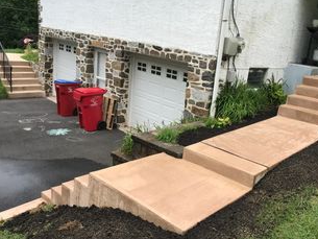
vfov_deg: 41.8
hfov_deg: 53.5
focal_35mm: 34
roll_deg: -6.7
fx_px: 312
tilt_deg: -12.0
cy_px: 116
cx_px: 192
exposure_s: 1/1330
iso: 20
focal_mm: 3.99
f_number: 1.8
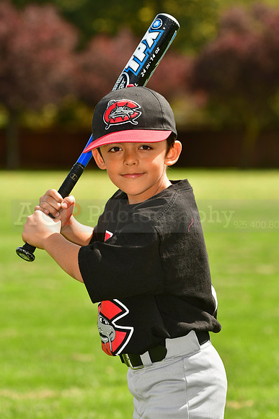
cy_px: 210
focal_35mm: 202
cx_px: 140
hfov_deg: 6.8
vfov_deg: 10.2
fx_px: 2352
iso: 200
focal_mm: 135
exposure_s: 1/640
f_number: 5
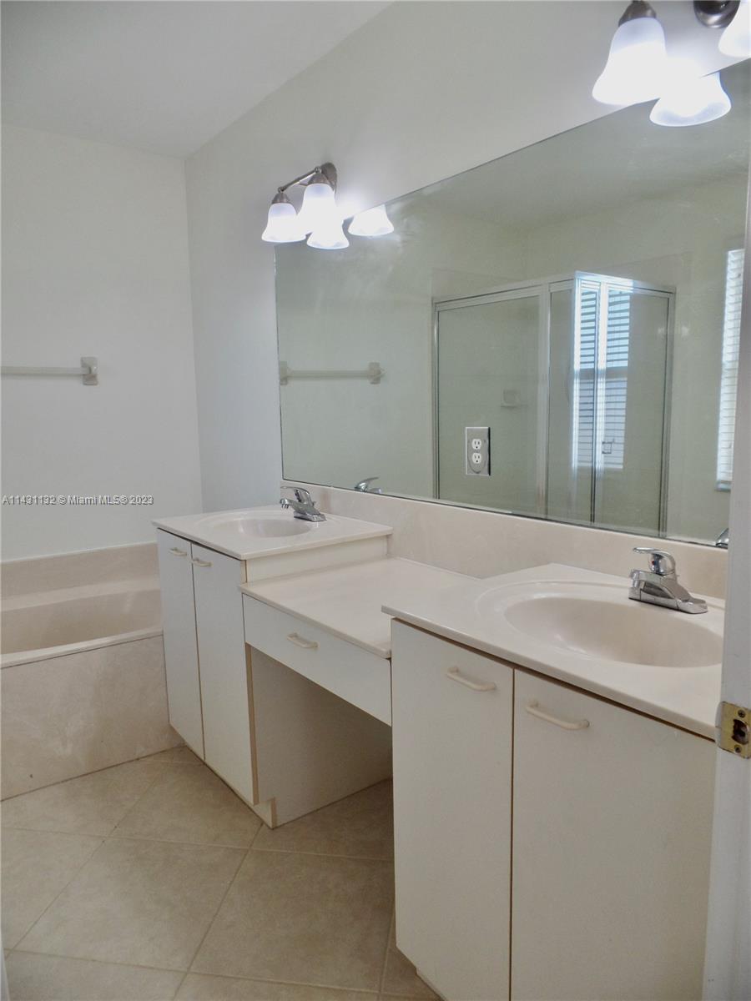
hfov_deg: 58.9
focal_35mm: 23
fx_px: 665
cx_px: 376
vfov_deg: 73.9
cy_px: 500
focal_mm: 4.1
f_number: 3.2
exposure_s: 1/45
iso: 80
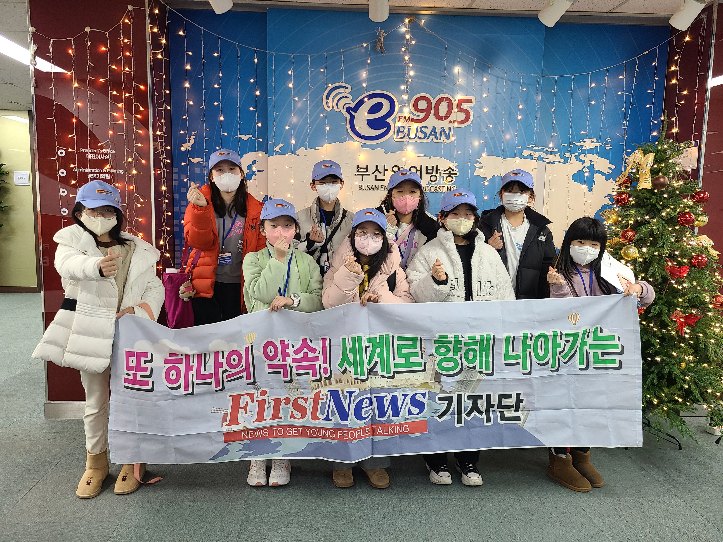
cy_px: 271
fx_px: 543
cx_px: 362
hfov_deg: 67.3
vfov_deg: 53.1
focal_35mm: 26
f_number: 1.8
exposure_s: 1/60
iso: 160
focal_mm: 5.4
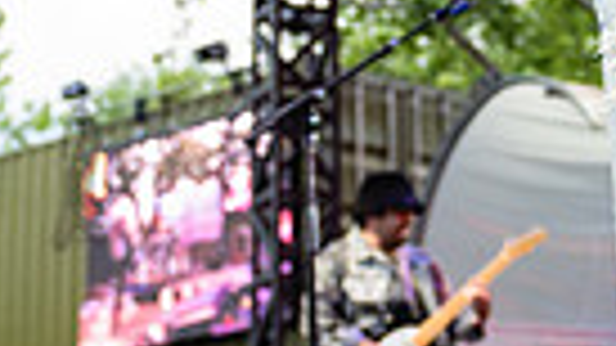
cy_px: -47
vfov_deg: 9.3
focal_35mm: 129
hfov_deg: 16.2
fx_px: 2107
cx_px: 656
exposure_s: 1/400
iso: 1000
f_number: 3.2
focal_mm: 29
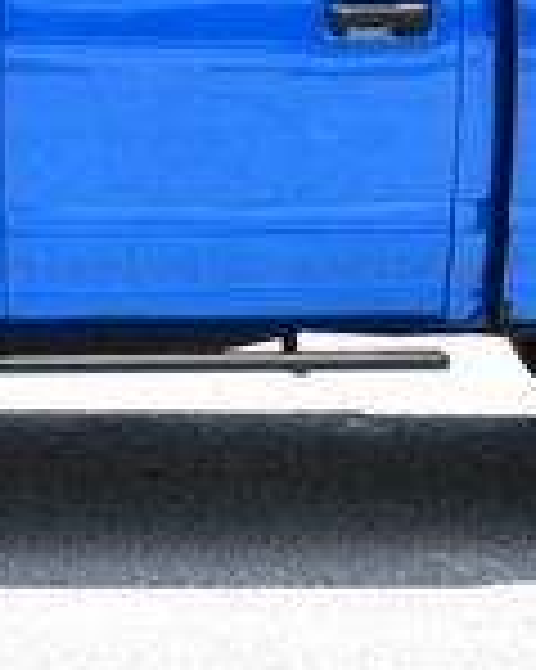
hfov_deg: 7.9
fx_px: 3851
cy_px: -157
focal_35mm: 194
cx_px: 50
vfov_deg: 9.8
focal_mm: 24
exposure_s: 1/250
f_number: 8
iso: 180
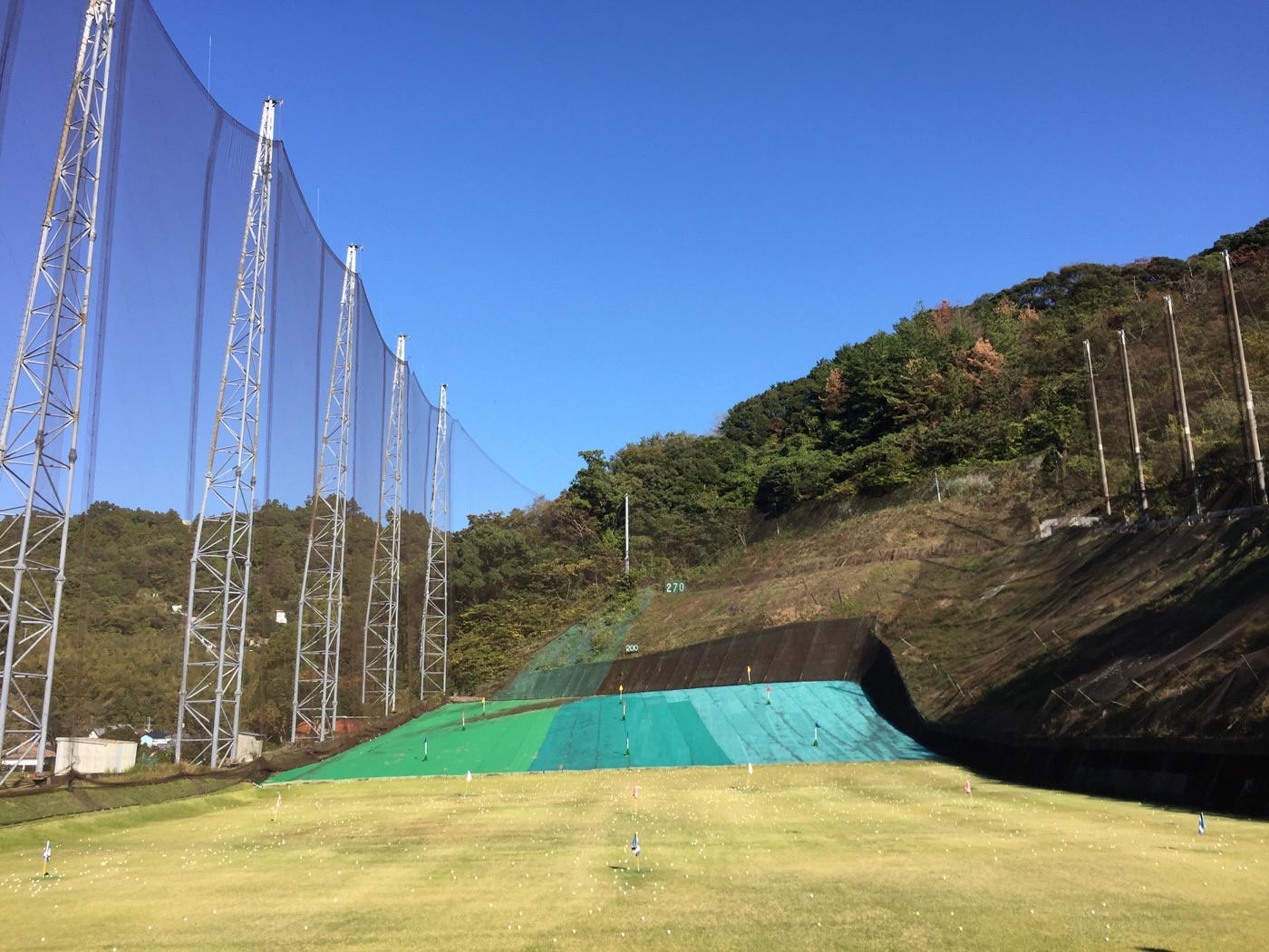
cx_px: 634
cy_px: 476
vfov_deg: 48.2
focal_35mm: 29
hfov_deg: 61.7
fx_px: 1063
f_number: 2.2
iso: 32
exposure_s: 1/1199
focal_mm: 4.15
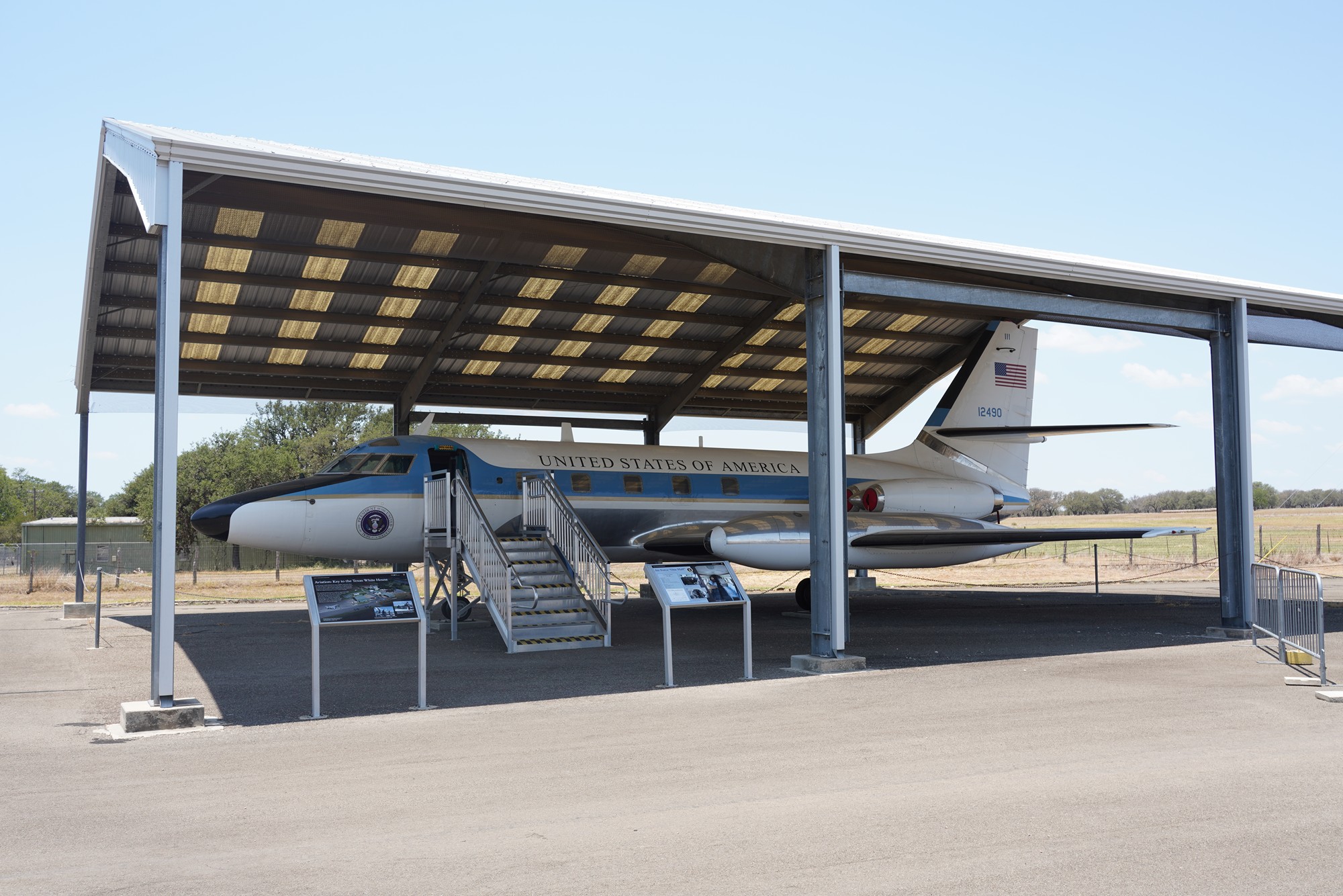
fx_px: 1194
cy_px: 448
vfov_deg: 41.1
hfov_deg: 58.7
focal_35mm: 32
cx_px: 672
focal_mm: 32
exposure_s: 1/100
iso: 100
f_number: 10
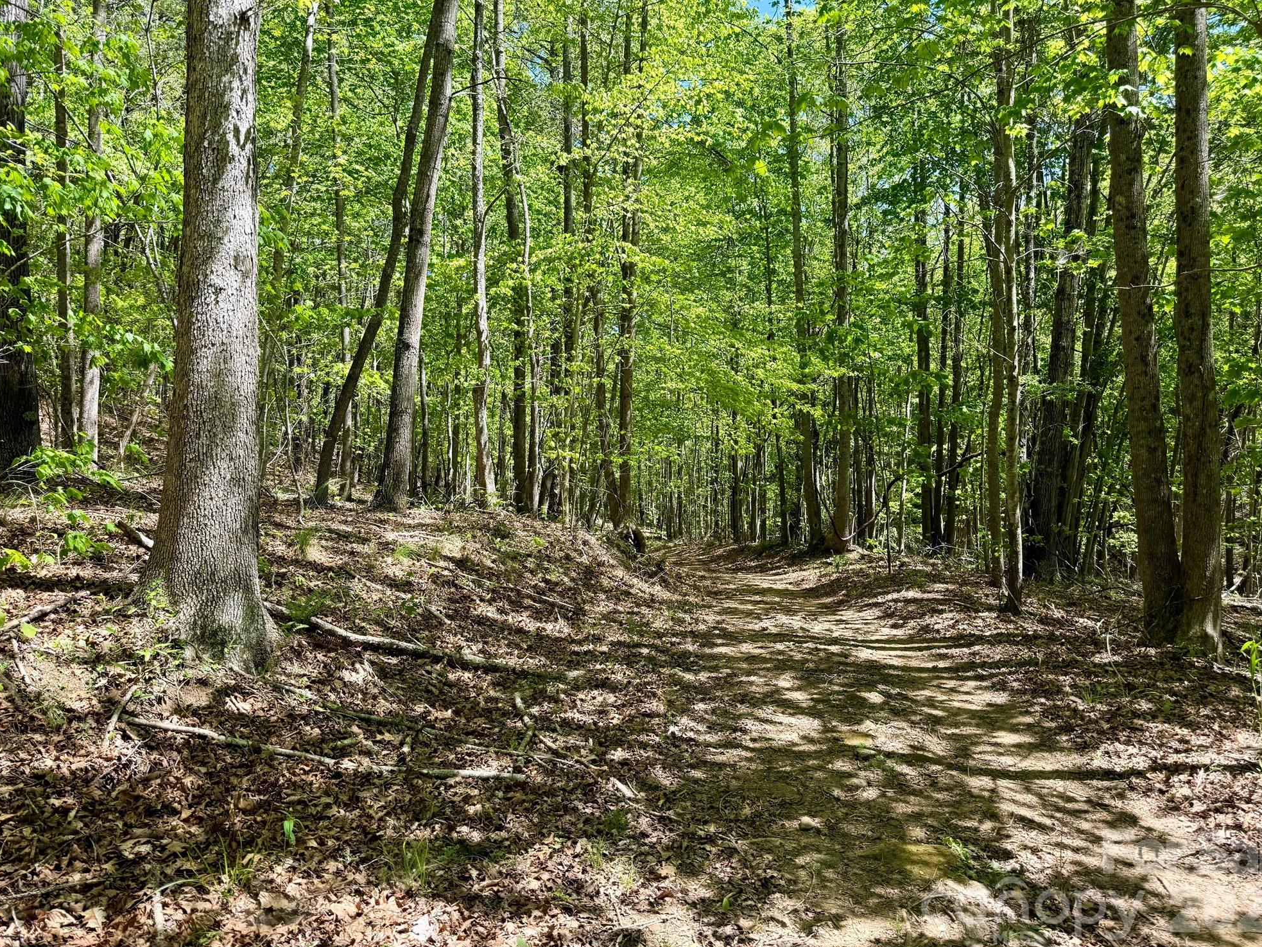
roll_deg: +1.3
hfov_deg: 69.4
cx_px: 650
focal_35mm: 25
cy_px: 462
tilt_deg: -0.5
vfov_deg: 54.9
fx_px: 912
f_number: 1.78
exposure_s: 1/813
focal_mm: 6.76
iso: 80
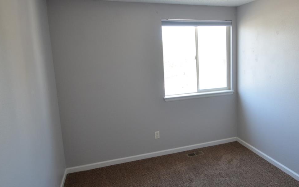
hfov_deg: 64.6
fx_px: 227
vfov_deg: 44.7
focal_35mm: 28
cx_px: 205
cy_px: 85
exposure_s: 1/60
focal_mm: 11
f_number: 4
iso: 400
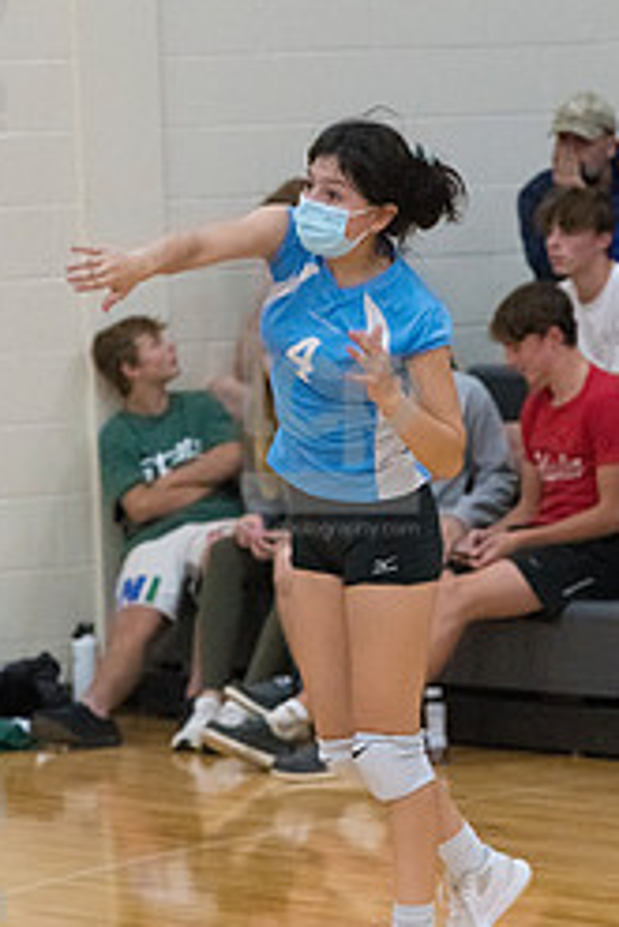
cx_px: 330
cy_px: 435
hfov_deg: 5.0
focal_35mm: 273
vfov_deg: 7.5
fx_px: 7031
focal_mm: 150
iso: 6400
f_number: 4.5
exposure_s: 1/1000
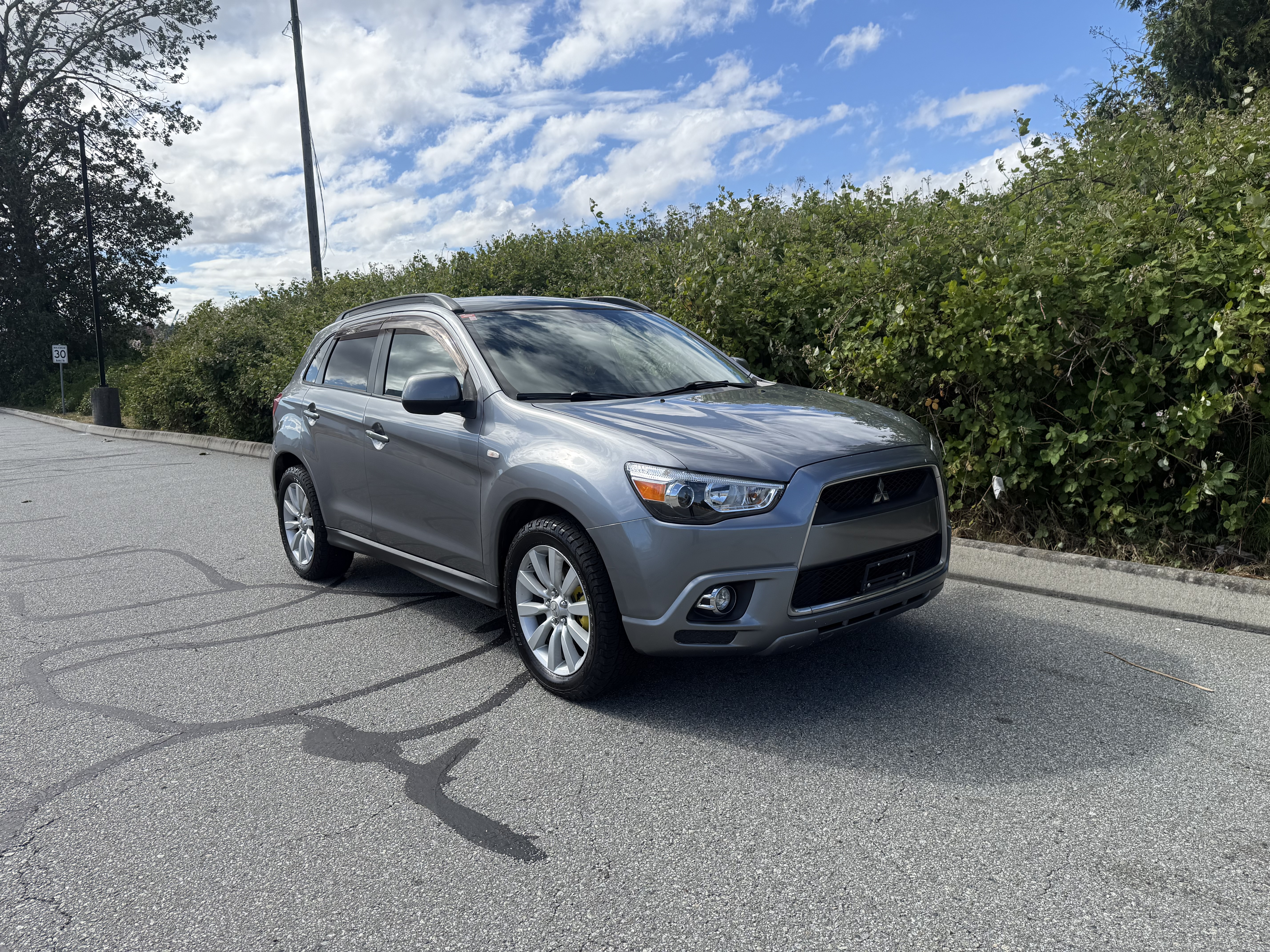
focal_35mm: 24
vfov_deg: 56.8
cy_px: 476
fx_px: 881
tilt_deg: -5.7
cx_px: 635
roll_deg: +2.0
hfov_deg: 71.6
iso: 100
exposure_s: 1/4673
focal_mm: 6.76
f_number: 1.78
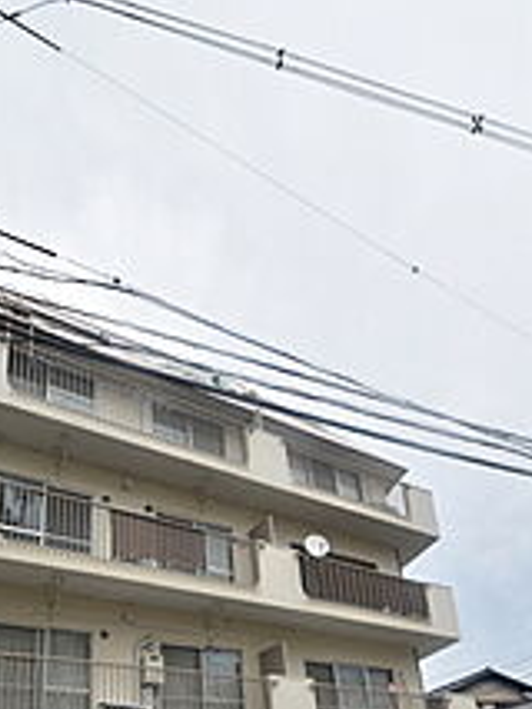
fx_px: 532
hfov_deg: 52.4
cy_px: 629
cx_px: 193
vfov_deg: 58.3
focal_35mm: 26
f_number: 8
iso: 100
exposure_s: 1/250
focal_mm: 10
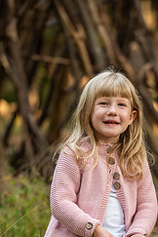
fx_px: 1343
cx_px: 119
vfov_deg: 10.0
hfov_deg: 6.7
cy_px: 211
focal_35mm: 204
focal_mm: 110
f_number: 3.5
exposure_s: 1/60
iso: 250
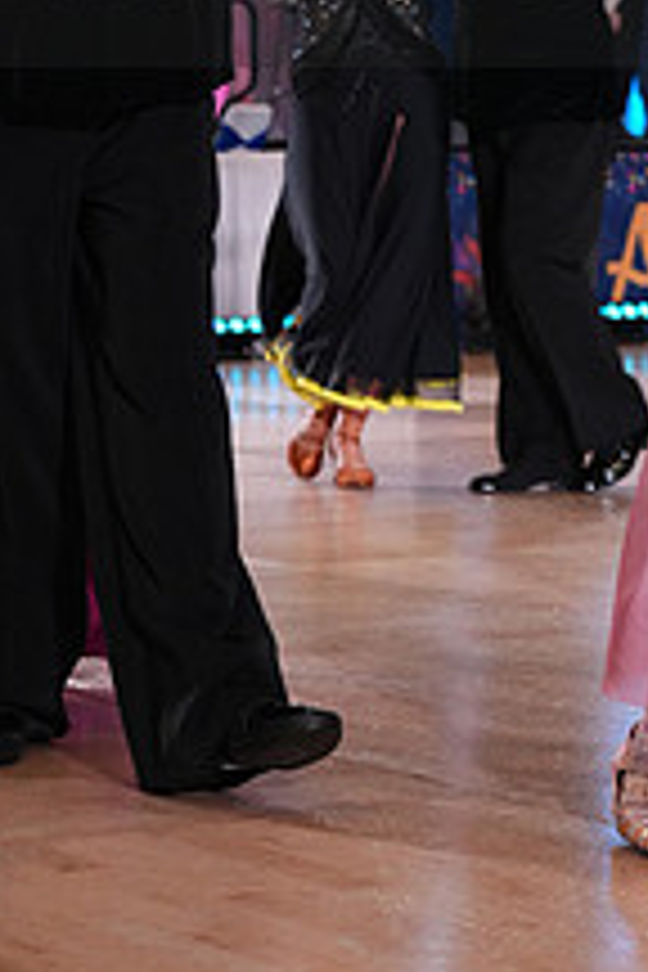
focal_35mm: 134
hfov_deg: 10.2
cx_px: 488
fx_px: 3618
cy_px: -81
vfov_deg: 14.9
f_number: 4
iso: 2000
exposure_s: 1/500
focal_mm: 50
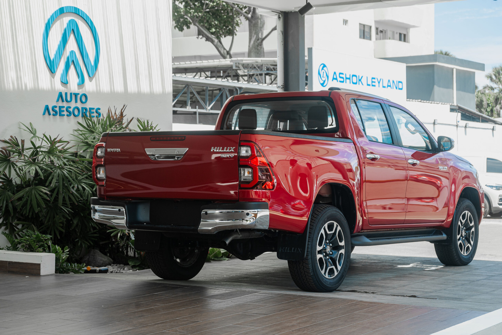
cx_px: 251
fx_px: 976
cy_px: 168
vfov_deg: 19.5
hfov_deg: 28.8
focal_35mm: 70
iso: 250
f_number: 7.1
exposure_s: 1/160
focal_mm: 70
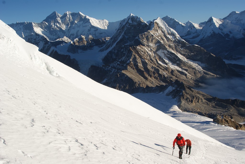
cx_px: 122
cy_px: 82
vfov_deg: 32.0
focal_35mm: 42
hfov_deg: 46.4
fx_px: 286
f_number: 11
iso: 100
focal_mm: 28
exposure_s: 1/160
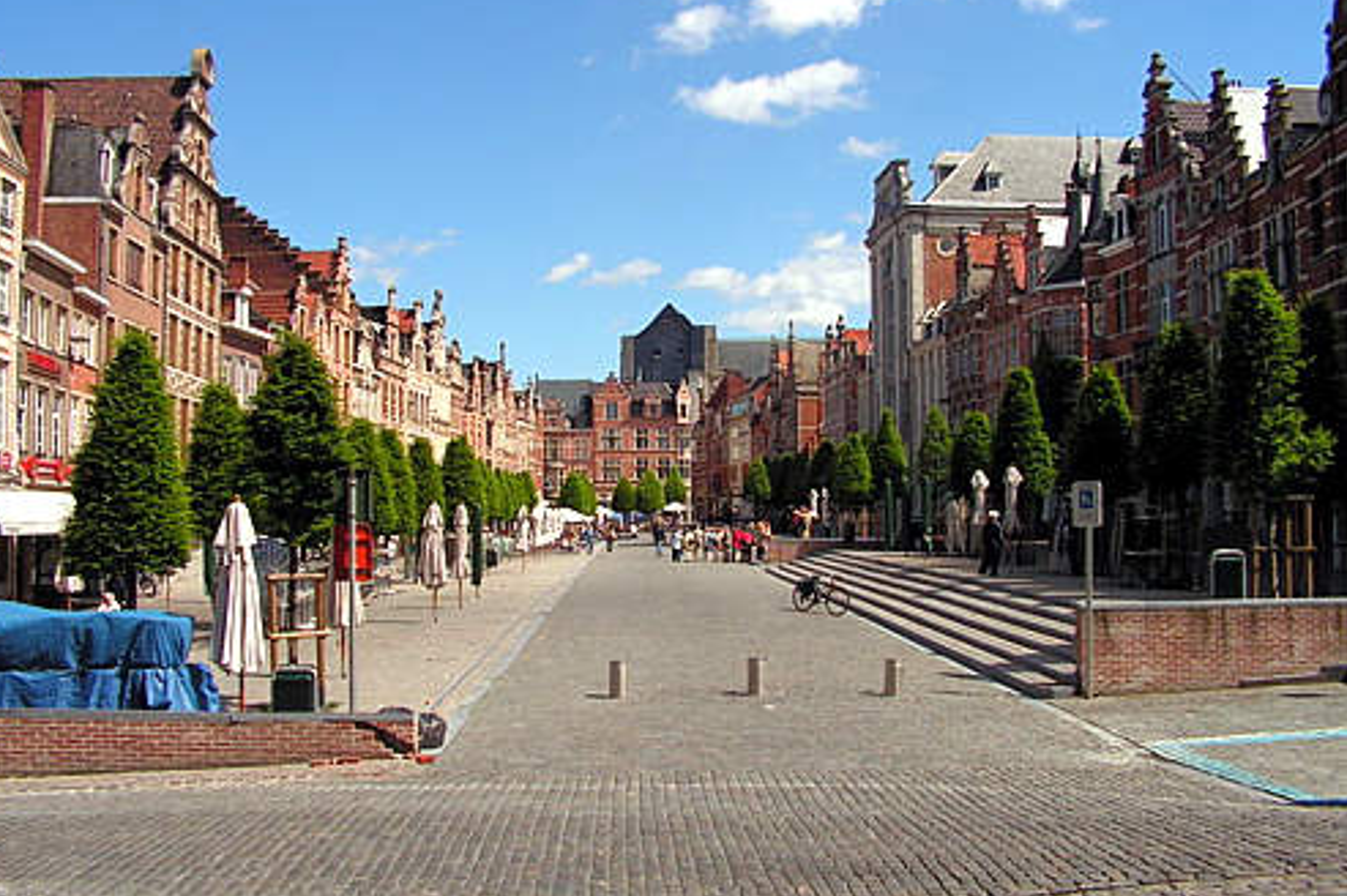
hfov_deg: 50.7
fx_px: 1421
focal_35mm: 38
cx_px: 667
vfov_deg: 35.0
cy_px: 452
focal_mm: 6
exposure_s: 1/500
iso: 64
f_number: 4.8
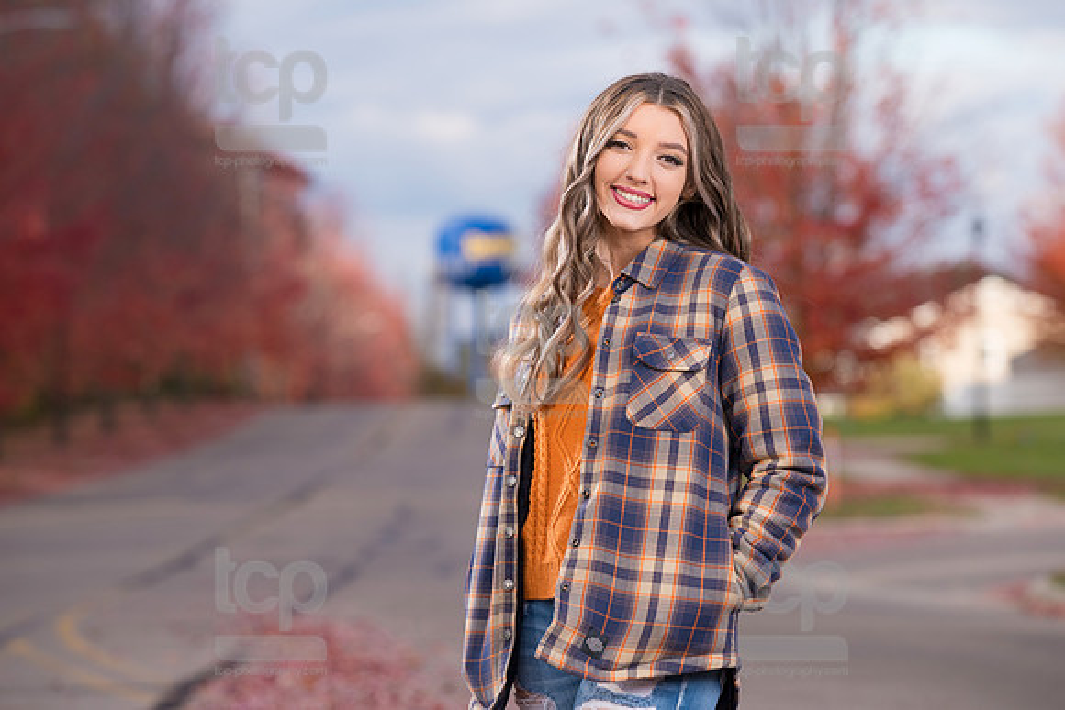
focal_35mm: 183
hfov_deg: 11.2
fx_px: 5418
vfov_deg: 7.5
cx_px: 521
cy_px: 302
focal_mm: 150
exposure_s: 1/250
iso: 100
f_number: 4.5
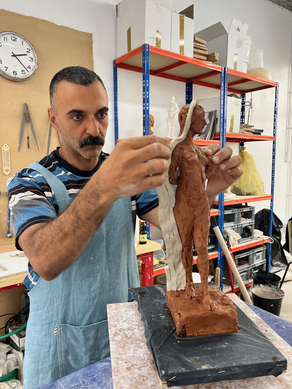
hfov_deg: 53.1
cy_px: 194
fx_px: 292
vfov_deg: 67.3
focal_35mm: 26
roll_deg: -0.4
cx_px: 146
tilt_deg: -6.1
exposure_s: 1/121
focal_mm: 5.7
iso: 125
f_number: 1.5
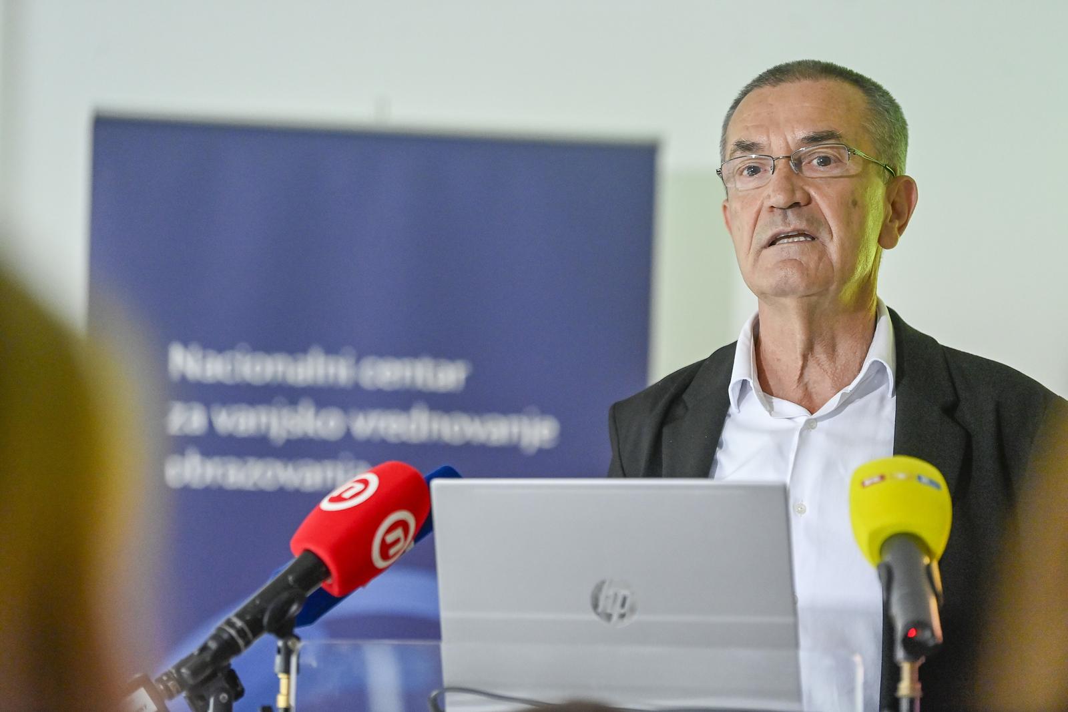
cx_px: 534
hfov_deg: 13.7
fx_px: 4450
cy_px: 356
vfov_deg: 9.2
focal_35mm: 150
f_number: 2.8
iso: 4000
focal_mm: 150
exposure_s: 1/400
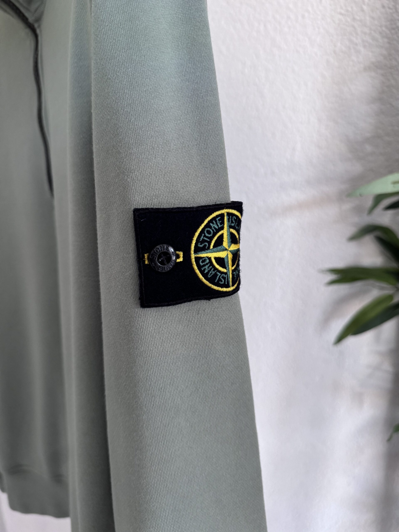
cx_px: 200
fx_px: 369
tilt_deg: -13.4
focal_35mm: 24
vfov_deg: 71.6
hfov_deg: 56.8
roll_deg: -0.1
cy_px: 266
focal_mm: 6.76
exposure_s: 1/100
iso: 200
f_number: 1.78
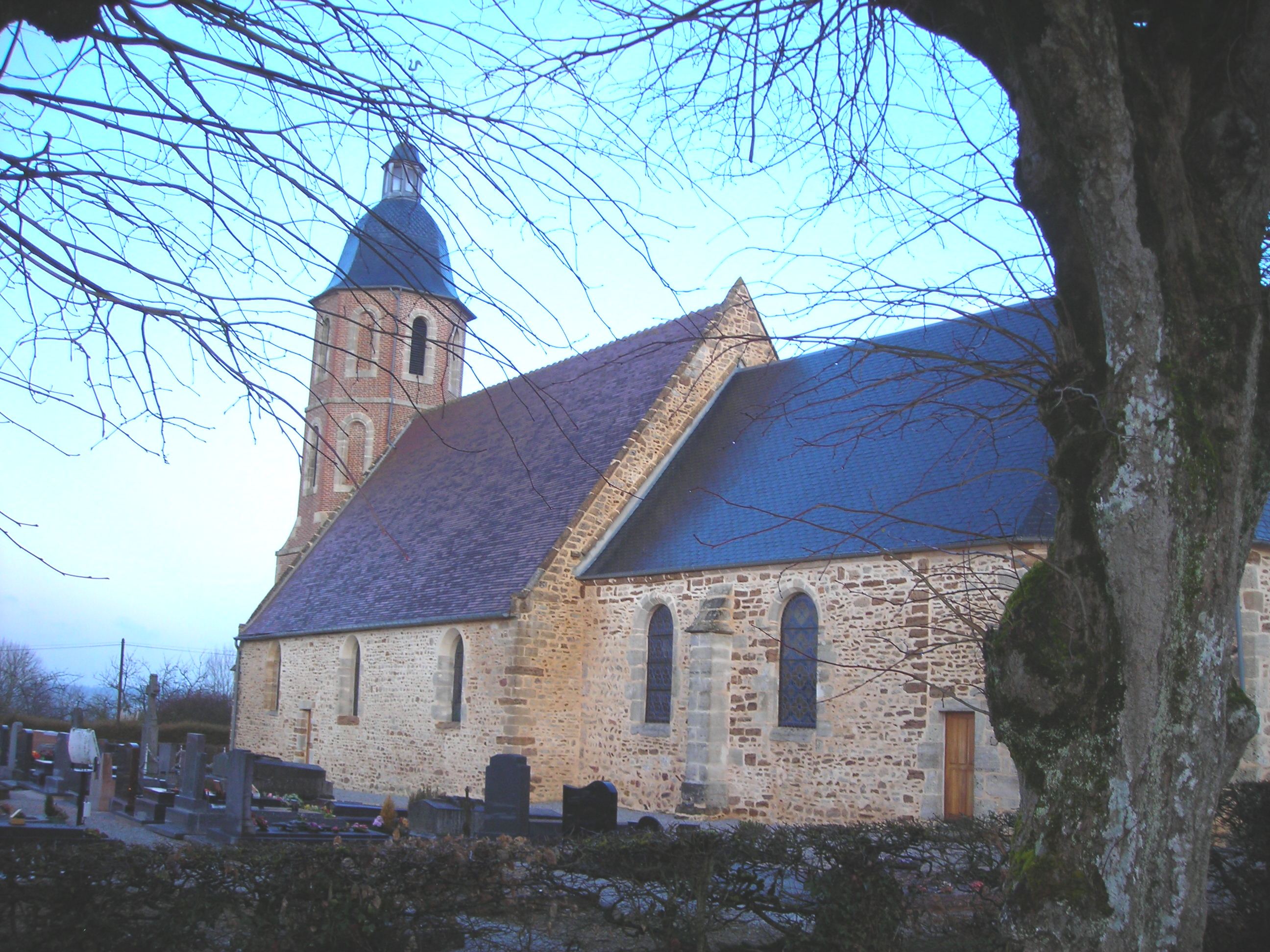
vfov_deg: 37.7
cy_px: 476
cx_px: 635
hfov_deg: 49.0
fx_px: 1394
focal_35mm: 38
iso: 63
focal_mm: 6.3
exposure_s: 1/30
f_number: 3.2
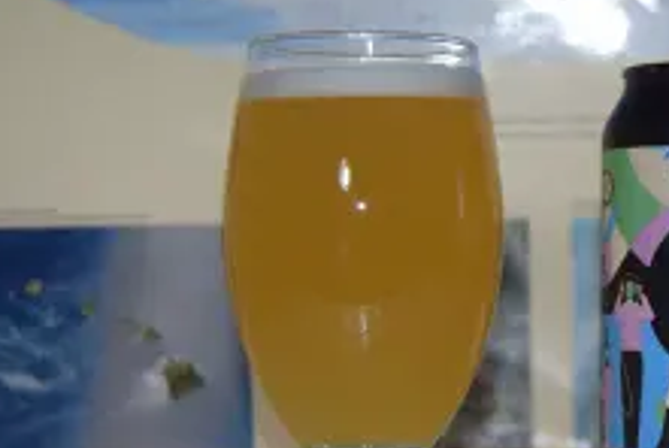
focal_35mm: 103
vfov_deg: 13.2
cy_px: 380
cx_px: 530
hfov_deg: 19.6
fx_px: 1917
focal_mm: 38
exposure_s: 1/60
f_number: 4.8
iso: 320
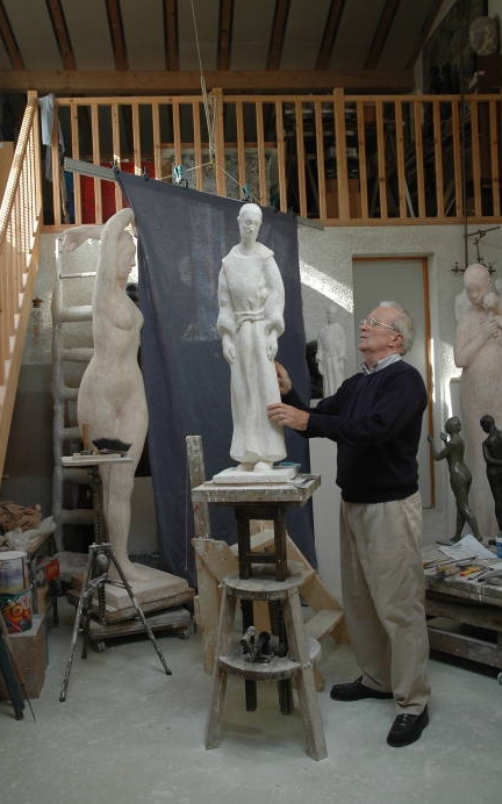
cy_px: 400
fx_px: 745
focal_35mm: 34
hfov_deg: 37.2
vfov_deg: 56.7
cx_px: 238
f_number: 4
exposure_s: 1/60
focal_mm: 22
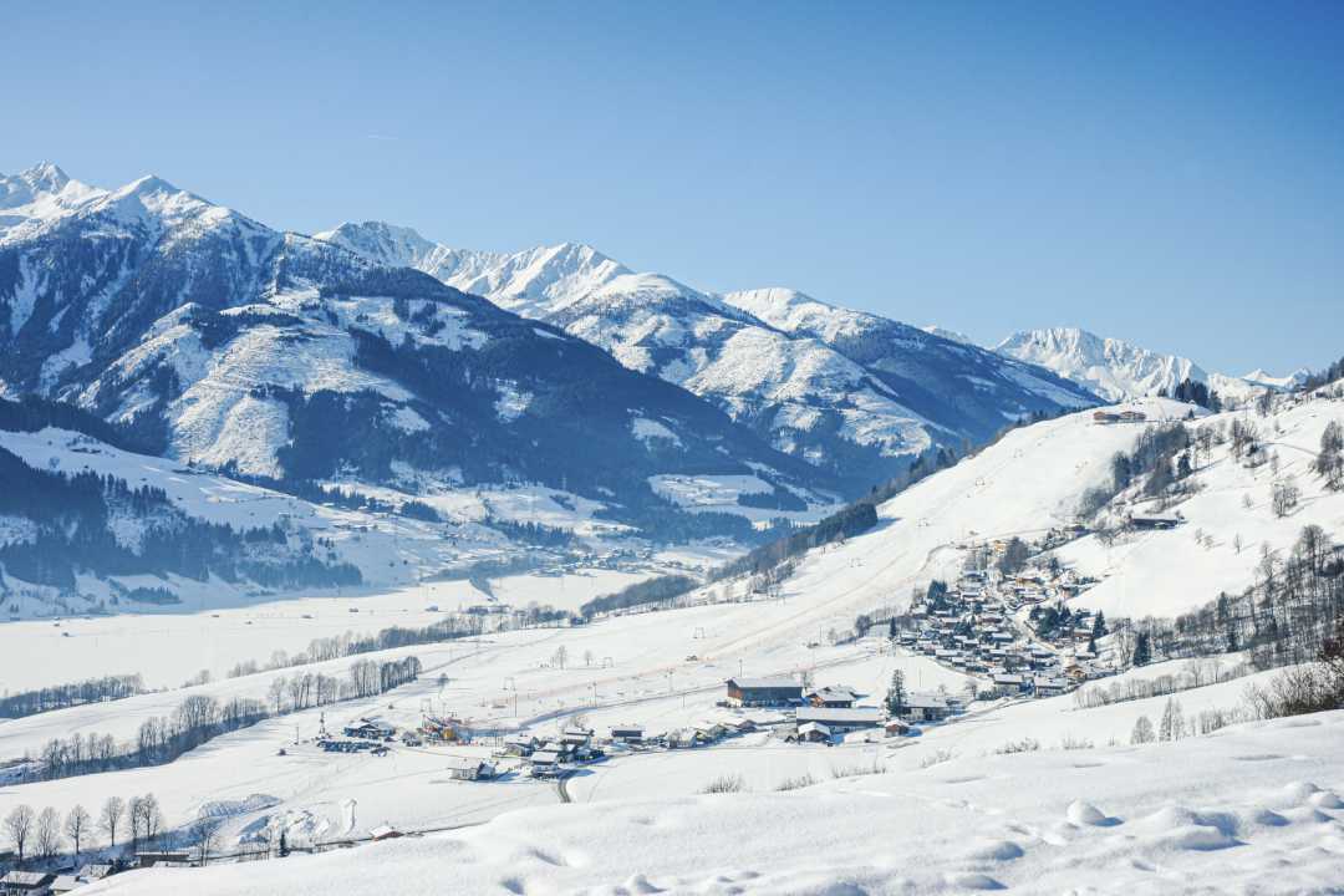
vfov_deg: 29.9
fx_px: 1680
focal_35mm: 45
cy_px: 448
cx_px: 672
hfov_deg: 43.6
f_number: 10
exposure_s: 1/320
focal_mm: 45
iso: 100
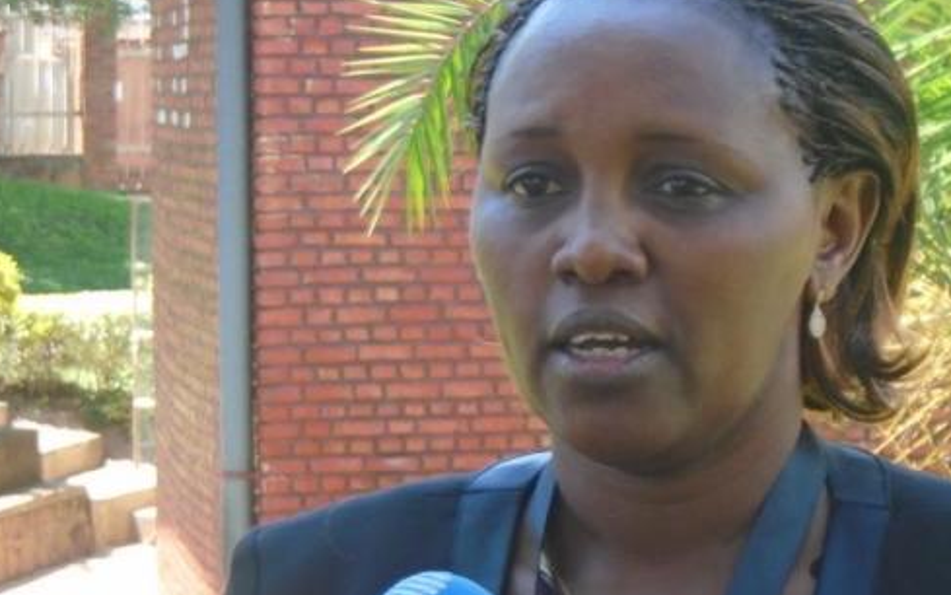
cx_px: 476
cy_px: 348
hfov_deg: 12.4
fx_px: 4382
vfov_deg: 7.8
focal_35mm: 169
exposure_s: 1/125
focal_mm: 23
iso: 400
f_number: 6.4
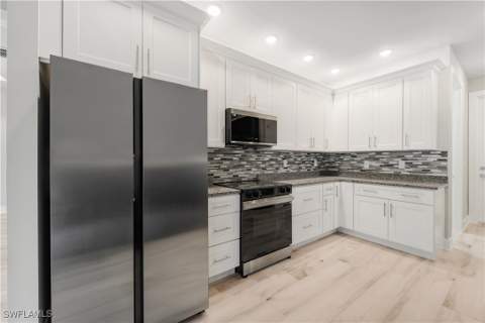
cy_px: 162
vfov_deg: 81.2
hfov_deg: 104.3
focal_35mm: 14
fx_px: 189
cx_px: 242
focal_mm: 14
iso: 250
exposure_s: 1/8
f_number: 8
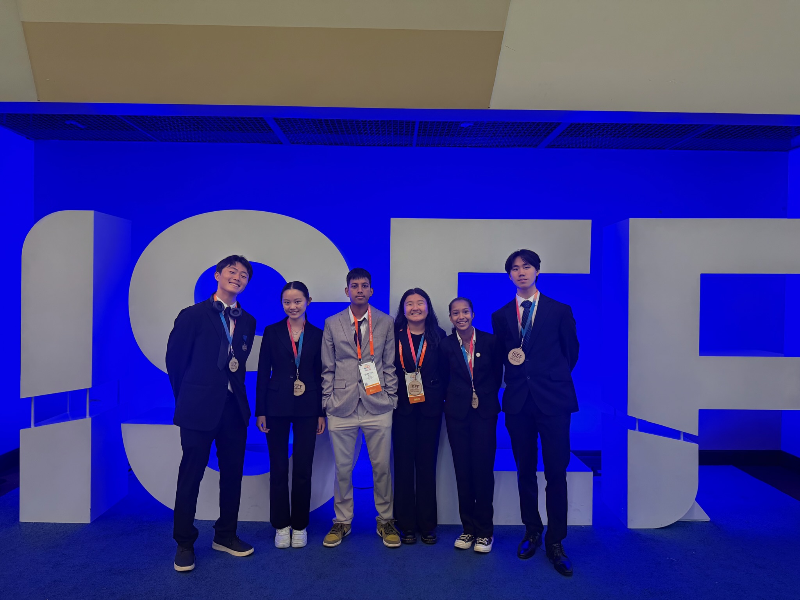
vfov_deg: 56.8
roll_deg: -0.8
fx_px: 555
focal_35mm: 24
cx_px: 400
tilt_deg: -2.4
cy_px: 300
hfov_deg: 71.6
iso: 250
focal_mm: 6.76
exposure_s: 1/60
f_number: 1.78
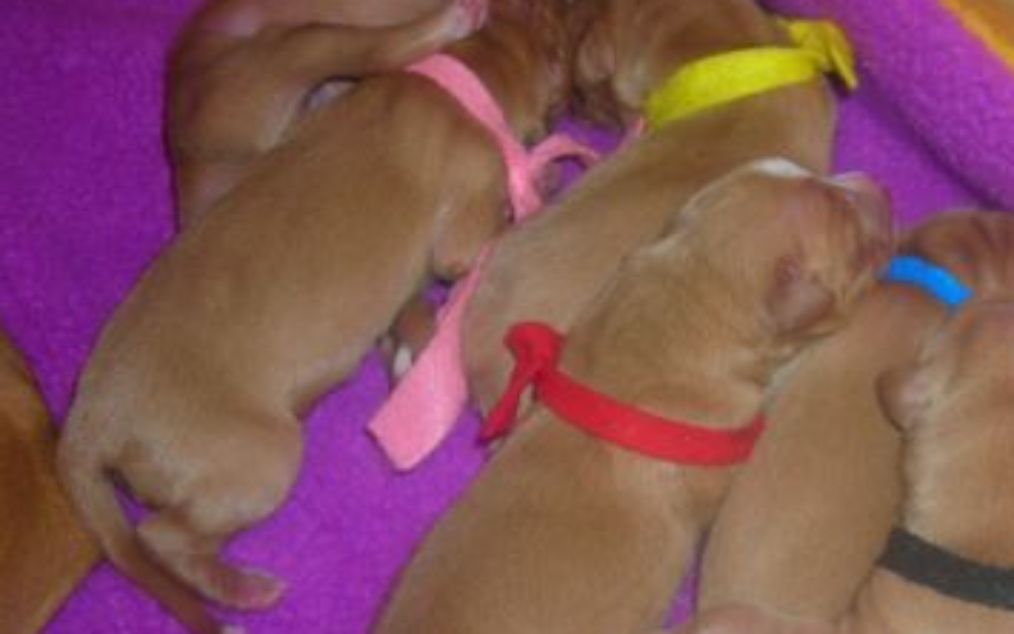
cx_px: 743
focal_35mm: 68
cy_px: 397
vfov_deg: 19.1
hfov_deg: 29.8
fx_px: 1879
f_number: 3.2
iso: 50
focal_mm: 6.3
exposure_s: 1/60.1
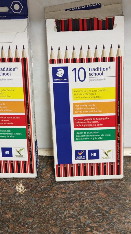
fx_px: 445
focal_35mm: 72
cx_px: 41
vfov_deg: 29.4
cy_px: 121
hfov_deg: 16.7
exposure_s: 1/33
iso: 800
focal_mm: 6.67
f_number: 1.9
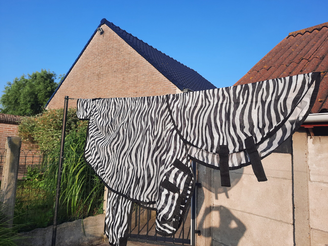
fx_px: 237
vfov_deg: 54.9
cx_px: 164
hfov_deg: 69.4
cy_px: 123
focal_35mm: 25
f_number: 2
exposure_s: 1/547
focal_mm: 4.6
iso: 32
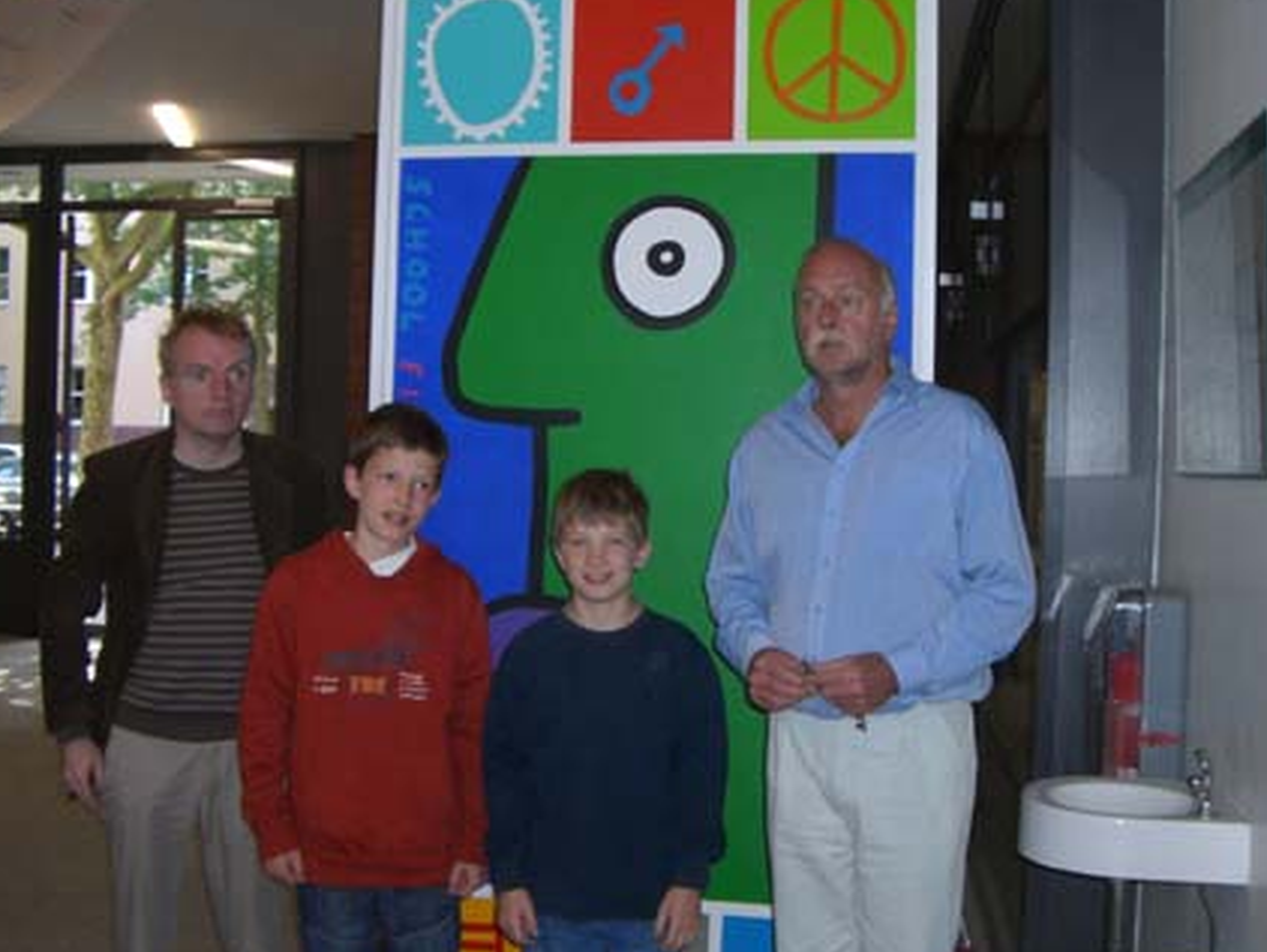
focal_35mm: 45
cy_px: 494
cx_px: 615
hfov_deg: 42.0
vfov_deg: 32.2
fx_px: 1648
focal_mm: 6.2
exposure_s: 1/60
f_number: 2.7
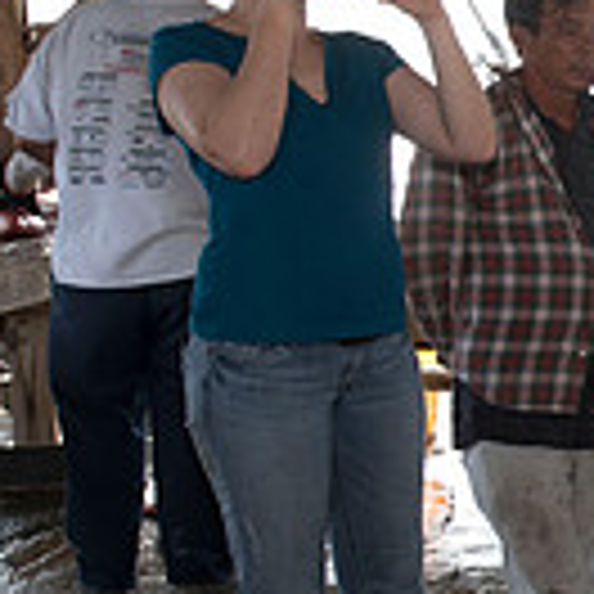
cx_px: 1282
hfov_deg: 11.6
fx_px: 2543
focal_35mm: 131
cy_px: 340
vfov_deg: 13.3
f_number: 5.6
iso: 250
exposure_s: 1/160
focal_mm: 35
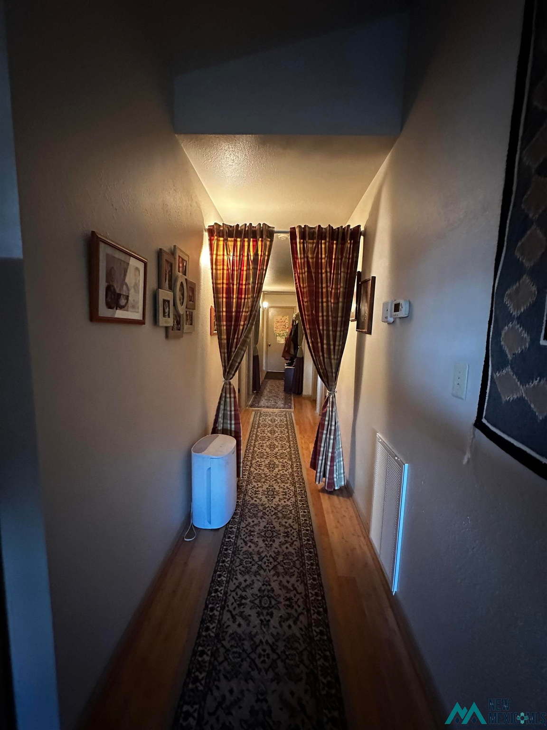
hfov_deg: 85.7
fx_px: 295
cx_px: 274
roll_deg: -1.1
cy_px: 365
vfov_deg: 102.1
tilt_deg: -5.1
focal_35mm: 14
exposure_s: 1/40
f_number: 2.2
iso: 1000
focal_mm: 2.22
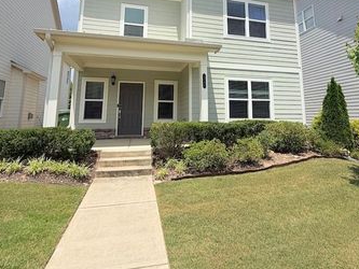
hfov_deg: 78.8
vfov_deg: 61.5
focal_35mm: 21
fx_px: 218
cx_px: 193
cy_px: 83
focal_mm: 2.22
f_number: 2.2
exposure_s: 1/1235
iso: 20
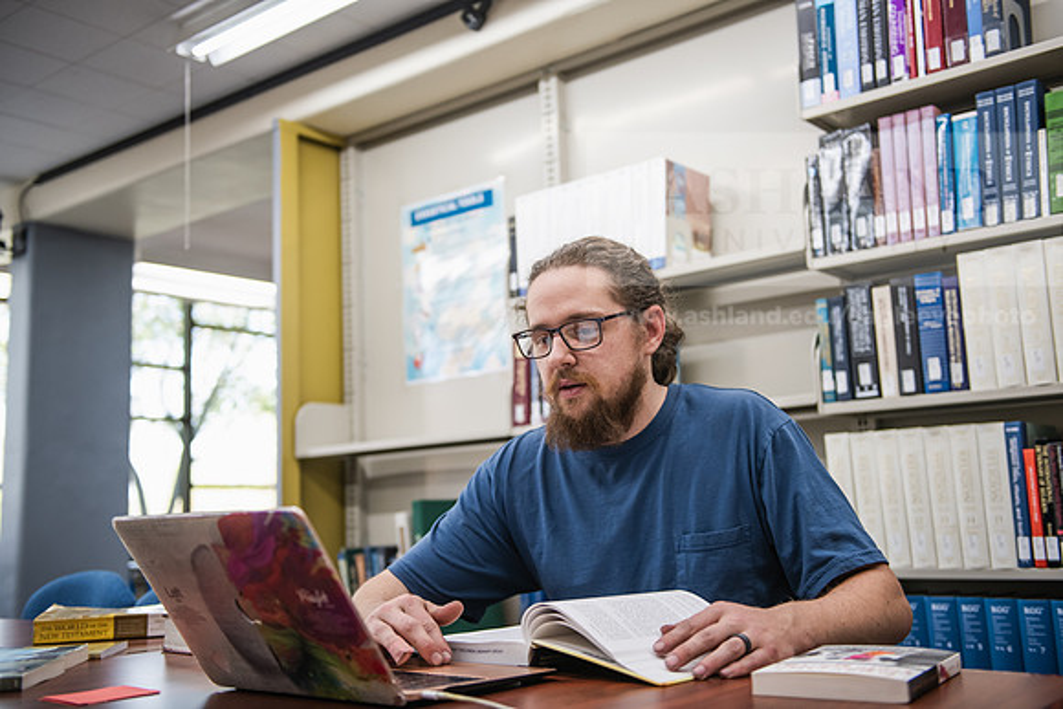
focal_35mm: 38
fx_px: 1122
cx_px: 532
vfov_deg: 35.1
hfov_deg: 50.7
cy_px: 354
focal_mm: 38
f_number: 2.8
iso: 800
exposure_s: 1/250
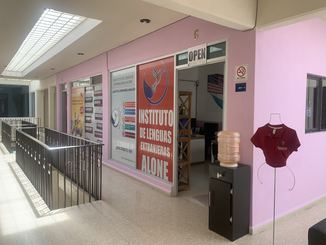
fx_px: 245
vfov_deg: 53.1
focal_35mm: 26
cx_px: 163
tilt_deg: -1.6
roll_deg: -0.9
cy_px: 122
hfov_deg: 67.3
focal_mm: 4.25
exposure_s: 1/185
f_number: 1.8
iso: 25
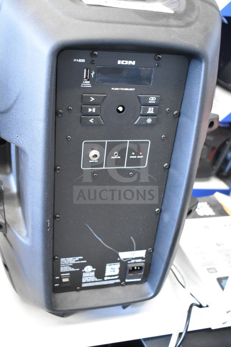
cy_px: 174
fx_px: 361
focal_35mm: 38
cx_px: 116
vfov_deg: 51.3
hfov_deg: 35.5
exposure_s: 1/40
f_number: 4
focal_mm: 25
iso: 5000
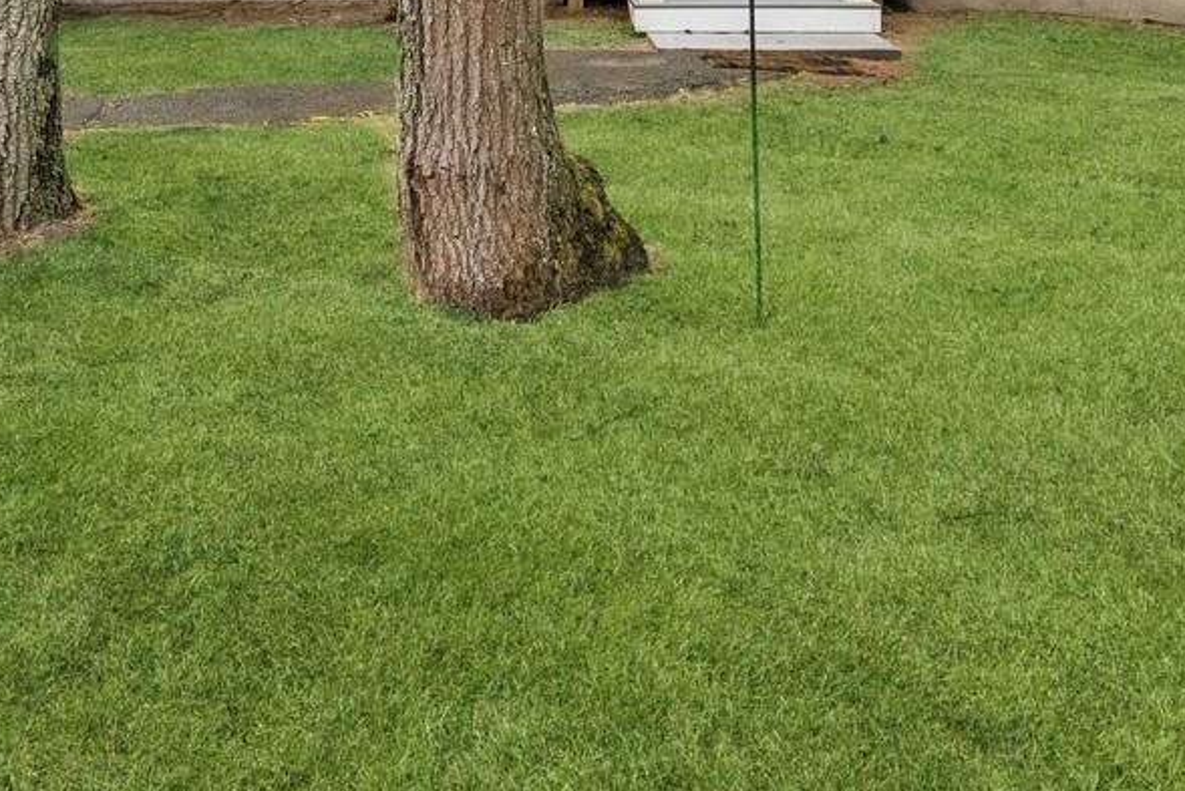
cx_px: 483
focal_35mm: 38
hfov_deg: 50.4
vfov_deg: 29.9
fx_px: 1251
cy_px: -161
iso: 2500
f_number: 6.3
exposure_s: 1/320
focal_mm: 14
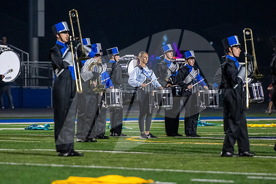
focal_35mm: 331
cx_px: 117
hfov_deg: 6.2
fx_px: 2534
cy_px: 90
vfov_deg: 4.2
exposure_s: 1/1000
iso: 5000
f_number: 2.8
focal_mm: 200
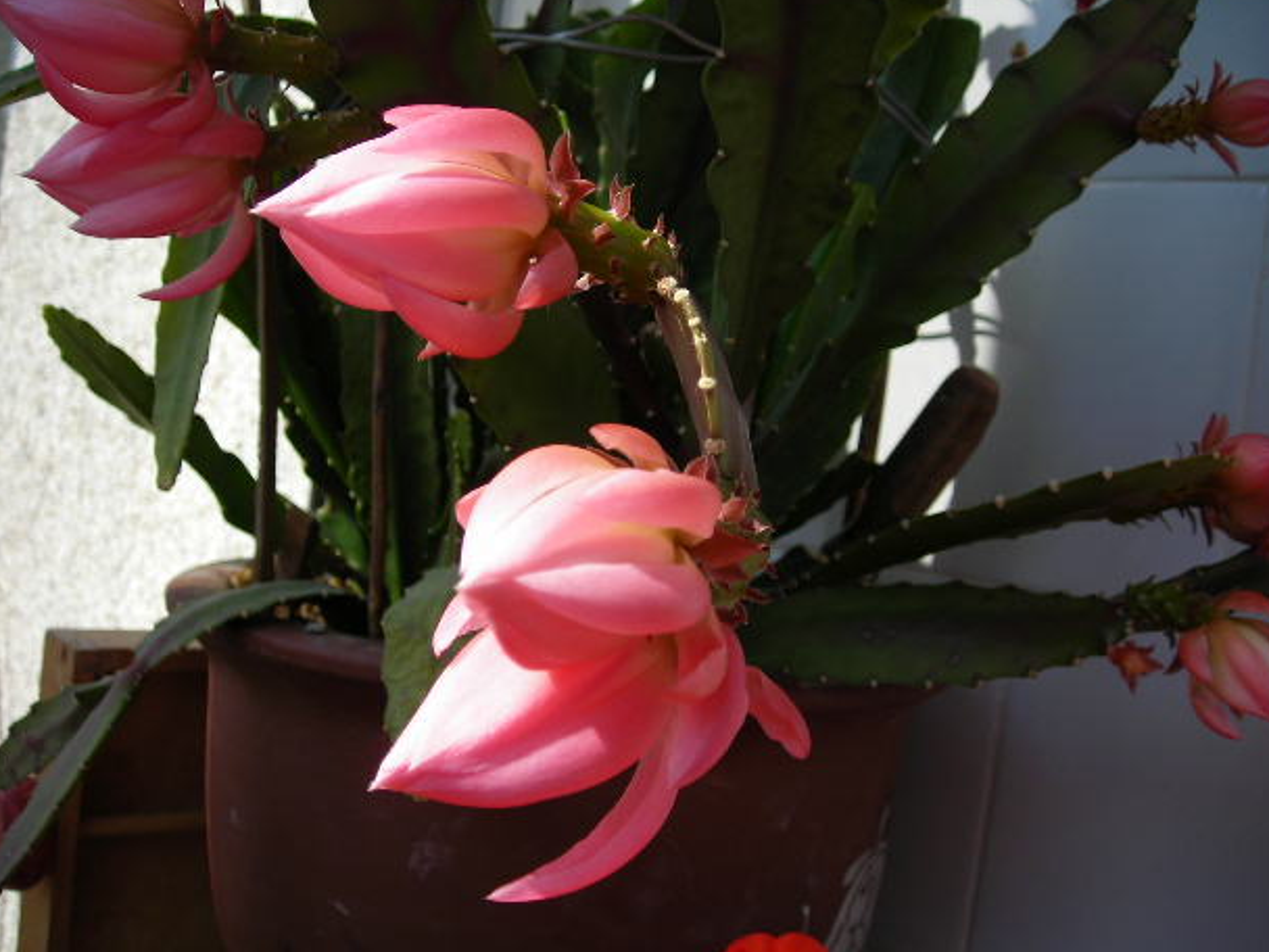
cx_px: 628
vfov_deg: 36.0
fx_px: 1466
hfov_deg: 46.8
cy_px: 489
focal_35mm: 40
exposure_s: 1/365
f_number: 3.2
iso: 50
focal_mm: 6.3
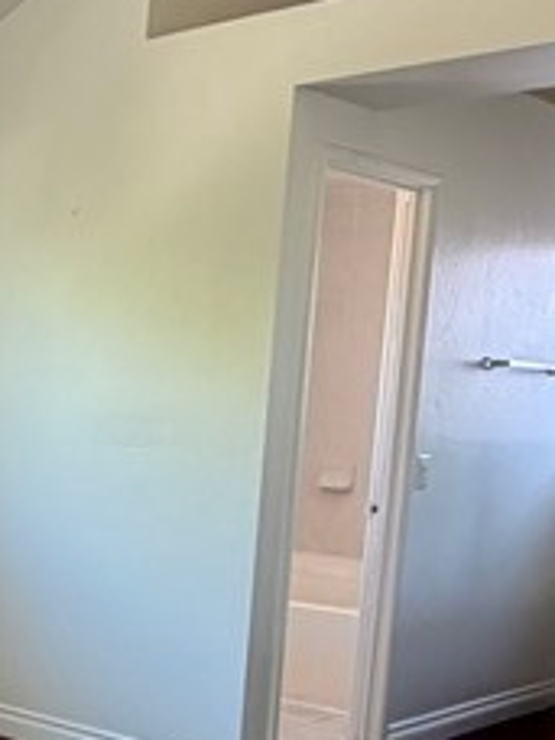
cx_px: -188
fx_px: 1347
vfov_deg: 29.9
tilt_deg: -9.0
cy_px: 600
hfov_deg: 20.9
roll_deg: -2.2
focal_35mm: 63
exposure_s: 1/60
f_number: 2.2
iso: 500
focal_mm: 2.22
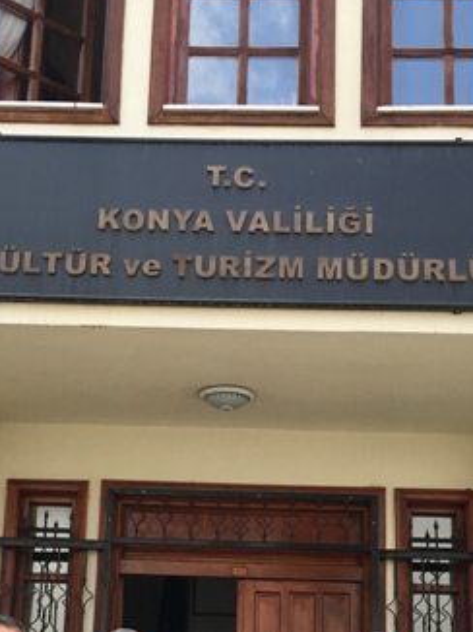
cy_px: 475
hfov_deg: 25.6
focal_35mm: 57
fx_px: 1040
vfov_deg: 33.1
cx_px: 202
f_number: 2.2
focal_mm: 4.15
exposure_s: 1/268
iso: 25
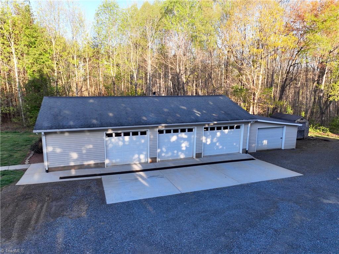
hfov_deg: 71.6
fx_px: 235
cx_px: 170
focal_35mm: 24
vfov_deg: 56.8
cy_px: 127
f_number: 2.8
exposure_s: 1/80
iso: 200
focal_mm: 12.3
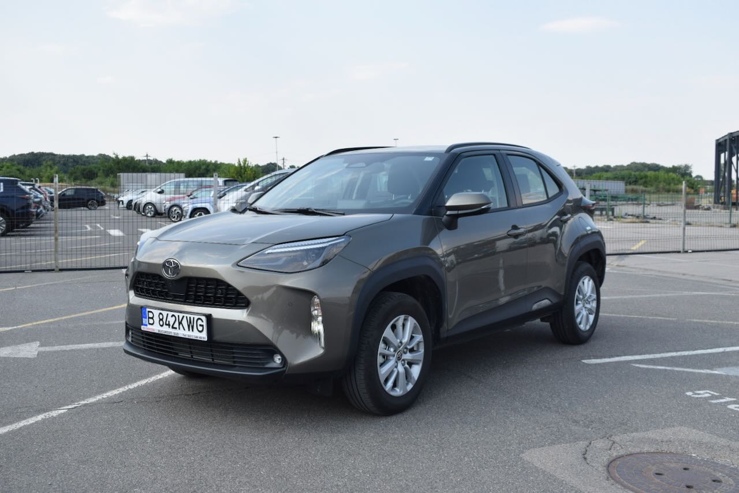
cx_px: 370
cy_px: 246
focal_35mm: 39
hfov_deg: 49.5
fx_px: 801
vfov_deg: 34.2
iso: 200
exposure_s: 1/320
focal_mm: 26
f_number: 8
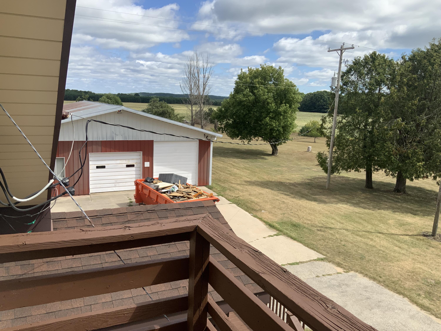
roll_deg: -2.0
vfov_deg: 48.2
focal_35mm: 29
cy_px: 166
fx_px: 369
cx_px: 220
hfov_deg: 61.7
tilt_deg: -9.3
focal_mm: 3
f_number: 1.8
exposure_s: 1/1984
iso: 16
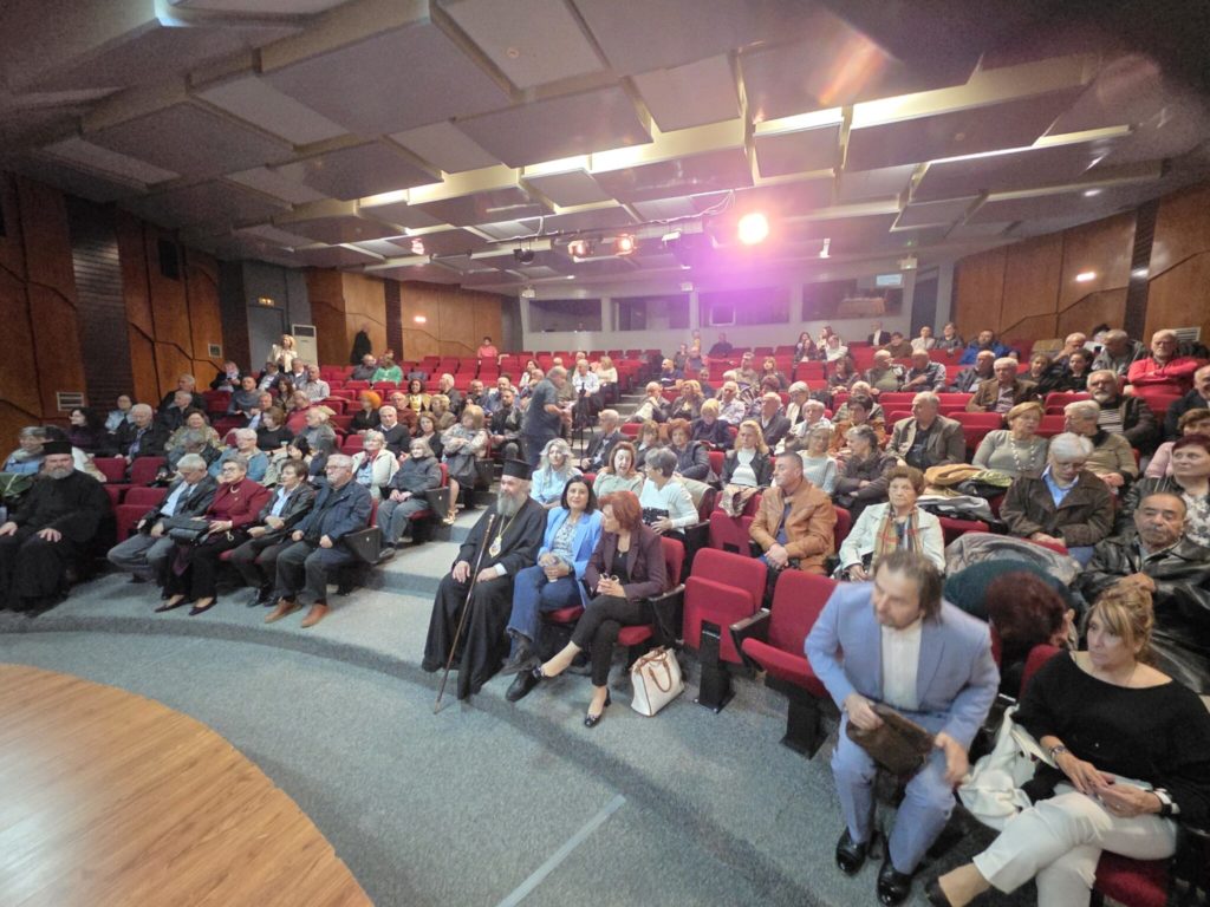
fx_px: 454
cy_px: 454
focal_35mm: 13
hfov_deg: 106.2
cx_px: 605
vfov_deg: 89.9
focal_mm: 2.2
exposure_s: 1/25
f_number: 1.9
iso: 1600
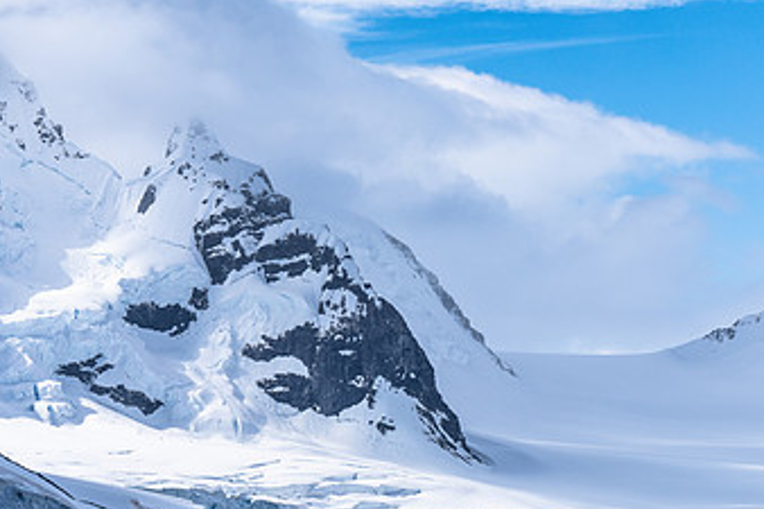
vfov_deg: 7.3
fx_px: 3966
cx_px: 258
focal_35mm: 187
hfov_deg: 11.0
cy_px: 198
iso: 160
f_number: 7.1
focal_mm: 109
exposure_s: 1/500
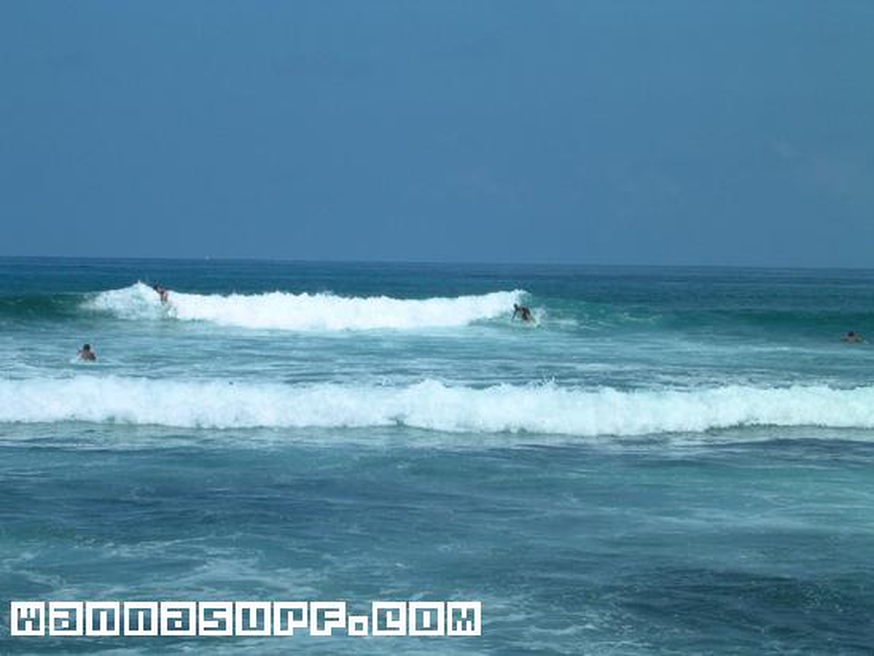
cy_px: 328
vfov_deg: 13.3
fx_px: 2803
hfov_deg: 17.7
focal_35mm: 111
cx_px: 437
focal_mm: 16.8
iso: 100
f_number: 4.8
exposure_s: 1/914
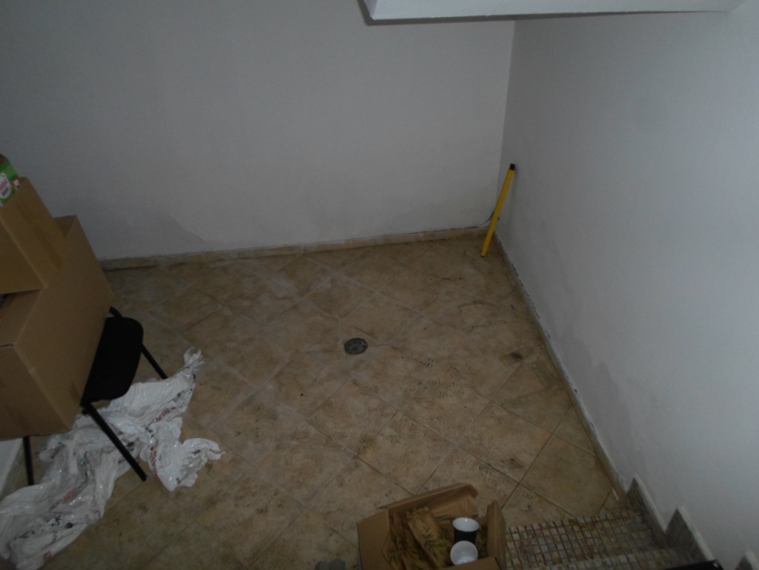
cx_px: 380
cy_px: 285
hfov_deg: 69.4
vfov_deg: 54.9
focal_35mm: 25
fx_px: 548
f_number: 2.5
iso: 100
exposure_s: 1/30
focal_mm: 4.5
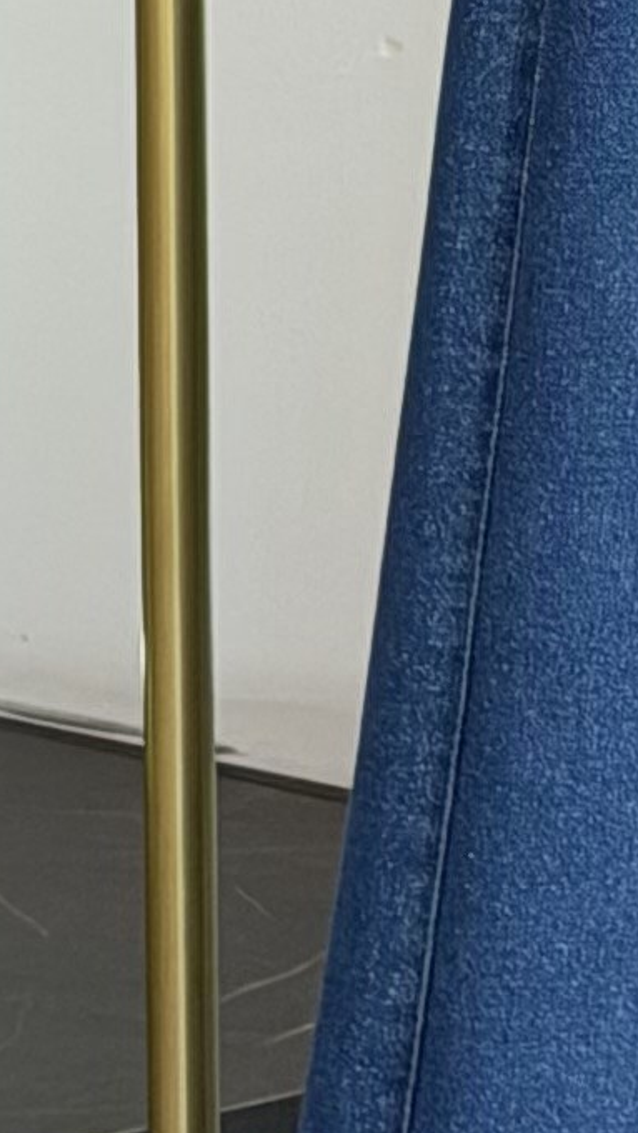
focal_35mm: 310
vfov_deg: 6.9
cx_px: 1381
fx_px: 9314
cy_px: -498
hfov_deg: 3.9
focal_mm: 6.76
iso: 64
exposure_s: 1/208
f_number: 1.78
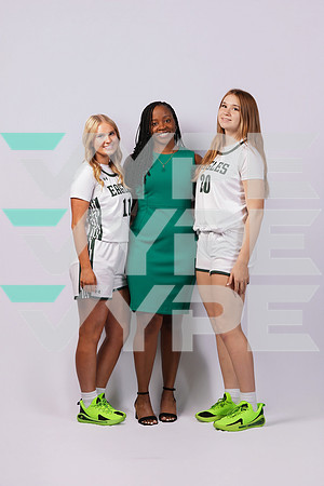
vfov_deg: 28.8
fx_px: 945
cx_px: 162
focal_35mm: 70
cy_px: 243
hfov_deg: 19.5
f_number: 11
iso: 160
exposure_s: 1/125
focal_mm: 70
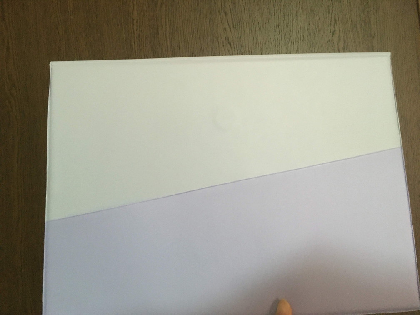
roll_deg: +4.7
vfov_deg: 48.2
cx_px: 210
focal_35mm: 29
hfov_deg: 61.7
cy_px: 158
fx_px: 352
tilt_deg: +1.4
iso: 250
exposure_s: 1/15
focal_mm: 4.15
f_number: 2.2
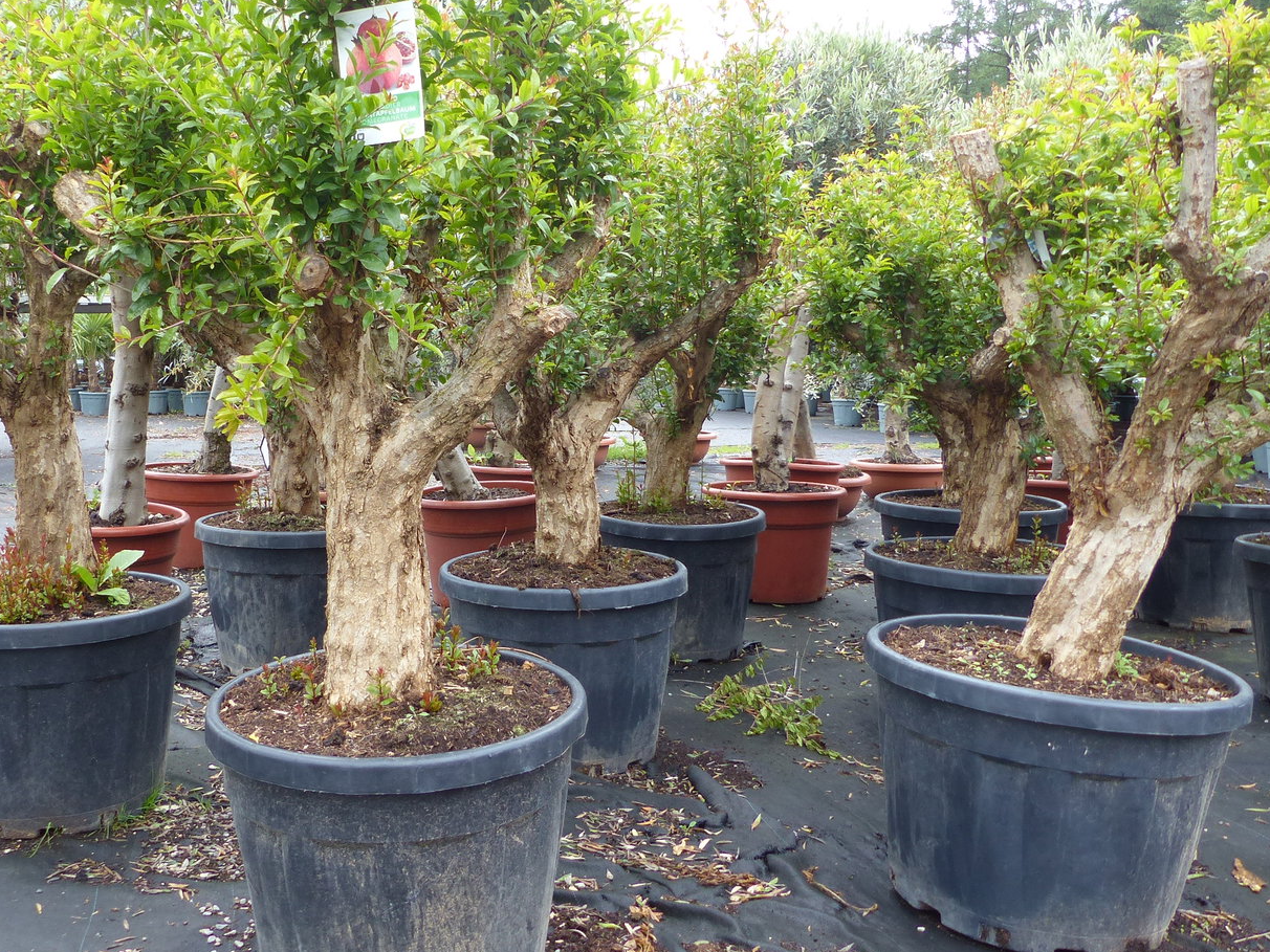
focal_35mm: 33
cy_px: 414
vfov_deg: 42.9
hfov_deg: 54.5
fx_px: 1211
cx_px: 451
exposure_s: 1/125
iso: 100
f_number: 2.8
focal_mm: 4.5
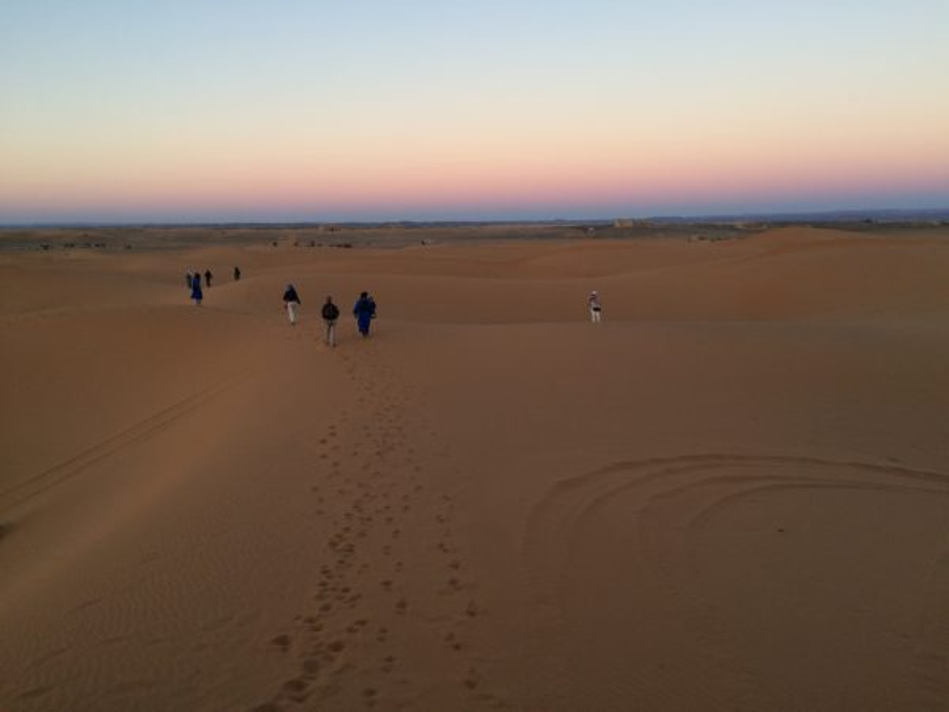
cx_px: 474
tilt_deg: -9.8
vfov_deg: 48.2
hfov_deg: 61.7
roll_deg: +2.0
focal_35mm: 29
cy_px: 356
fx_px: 795
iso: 40
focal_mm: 4.15
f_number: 2.2
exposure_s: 1/100
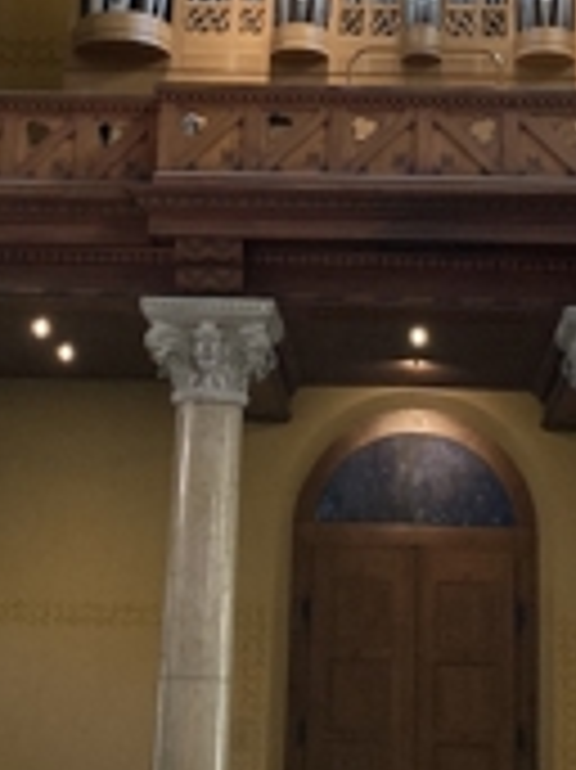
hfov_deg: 18.0
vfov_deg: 23.5
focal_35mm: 82
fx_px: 1822
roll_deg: -2.2
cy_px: 167
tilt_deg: +18.8
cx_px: 340
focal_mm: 3.99
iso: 250
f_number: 1.8
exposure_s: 1/33
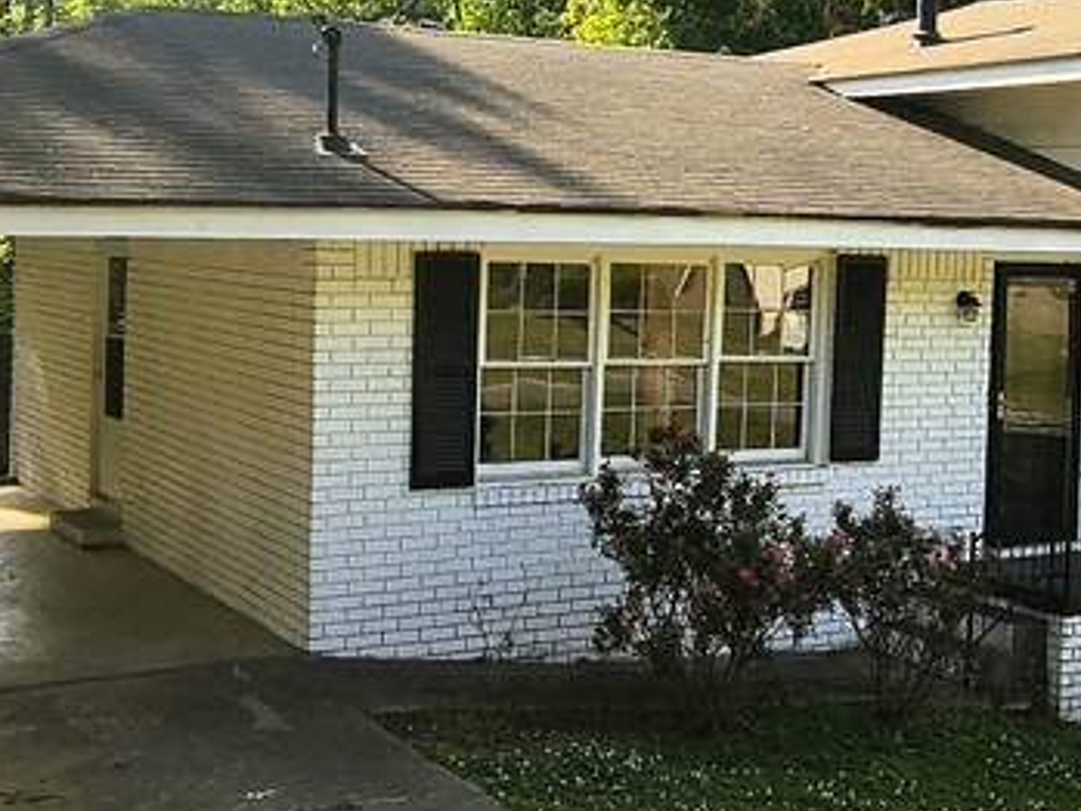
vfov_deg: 32.8
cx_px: 610
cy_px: 334
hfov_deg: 42.8
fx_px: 1375
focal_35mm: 44
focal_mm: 2.13
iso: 101
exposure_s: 1/1053
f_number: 2.2
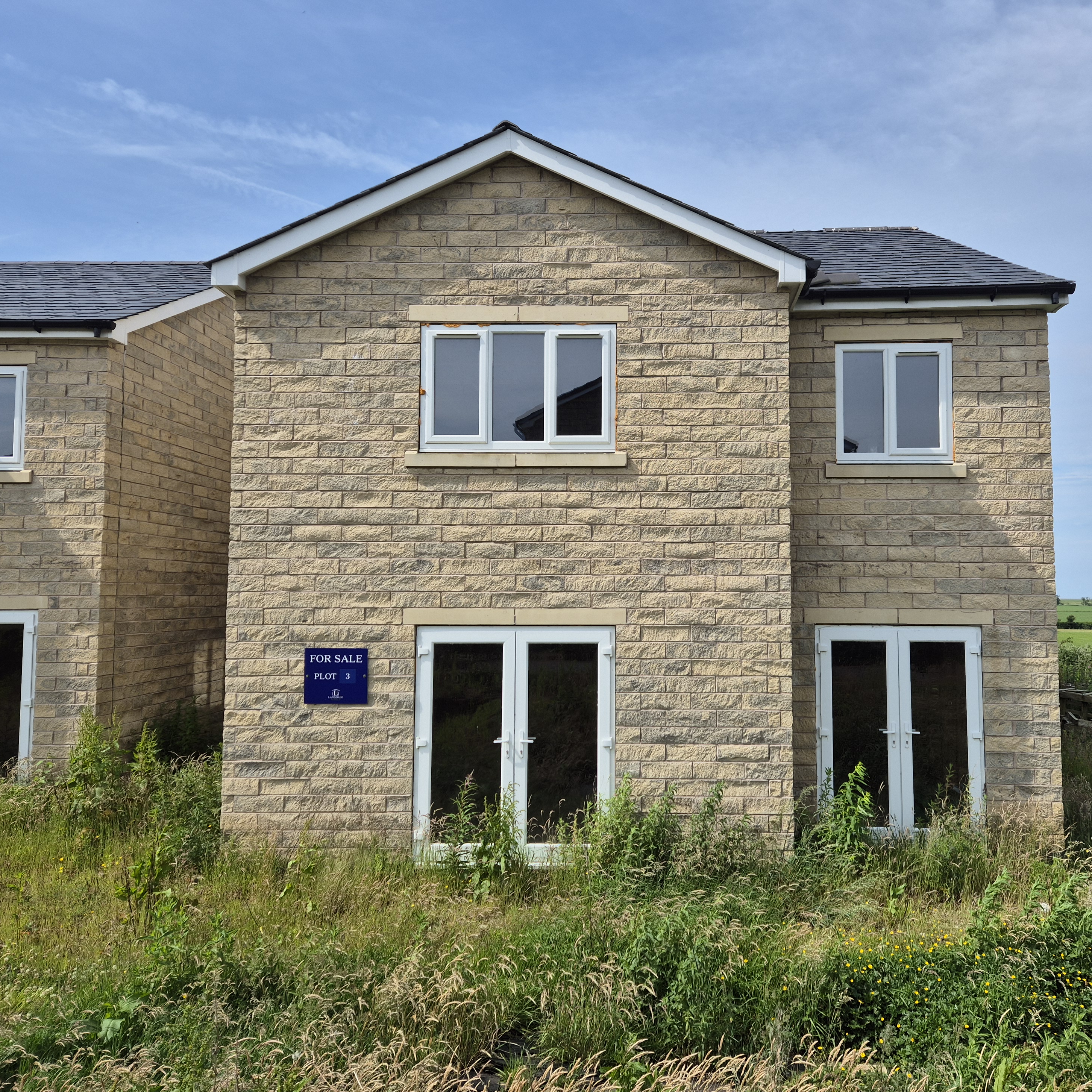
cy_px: 534
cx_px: 610
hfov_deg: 57.1
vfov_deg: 57.3
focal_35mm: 28
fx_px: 999
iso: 25
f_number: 1.8
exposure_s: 1/2256
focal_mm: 5.4
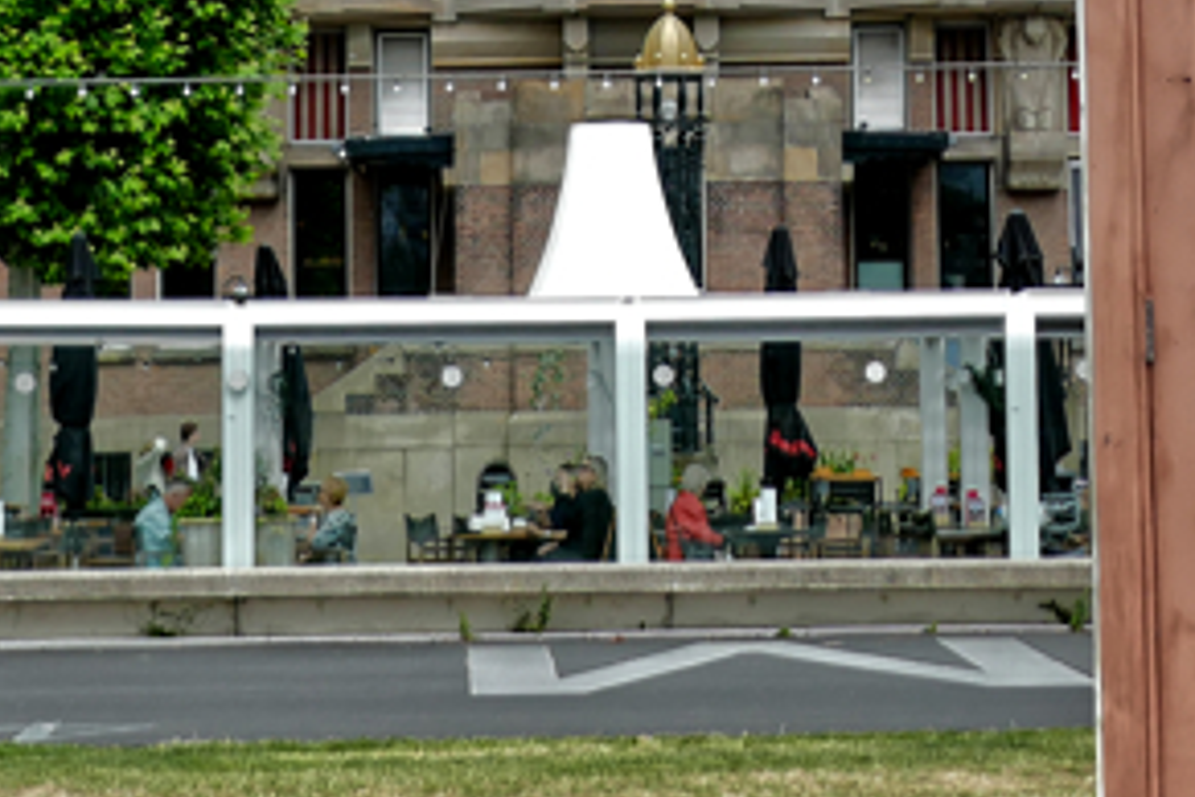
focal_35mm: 123
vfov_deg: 10.9
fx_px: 4083
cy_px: -166
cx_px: 600
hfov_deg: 16.7
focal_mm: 12.9
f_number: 3.1
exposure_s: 1/1000
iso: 125
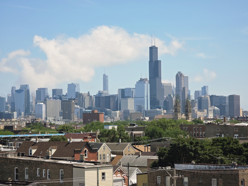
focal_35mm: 115
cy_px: 93
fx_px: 824
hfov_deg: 17.1
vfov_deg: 12.9
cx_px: 124
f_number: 3.4
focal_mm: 18.6
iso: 64
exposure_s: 1/2000
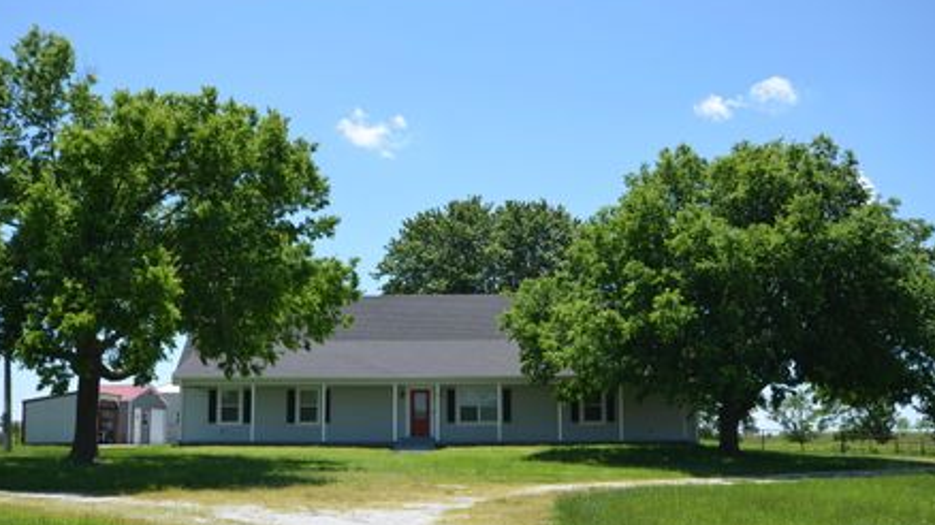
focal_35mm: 43
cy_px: 291
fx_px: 1066
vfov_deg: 27.7
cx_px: 459
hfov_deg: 47.4
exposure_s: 1/250
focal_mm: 24
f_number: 8
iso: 140
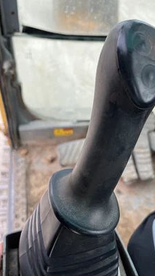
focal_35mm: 29
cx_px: 98
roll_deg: -11.3
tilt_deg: -43.6
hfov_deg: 39.9
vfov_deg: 66.1
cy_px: 138
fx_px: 212
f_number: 1.6
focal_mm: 5.1
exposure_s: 1/493
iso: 50
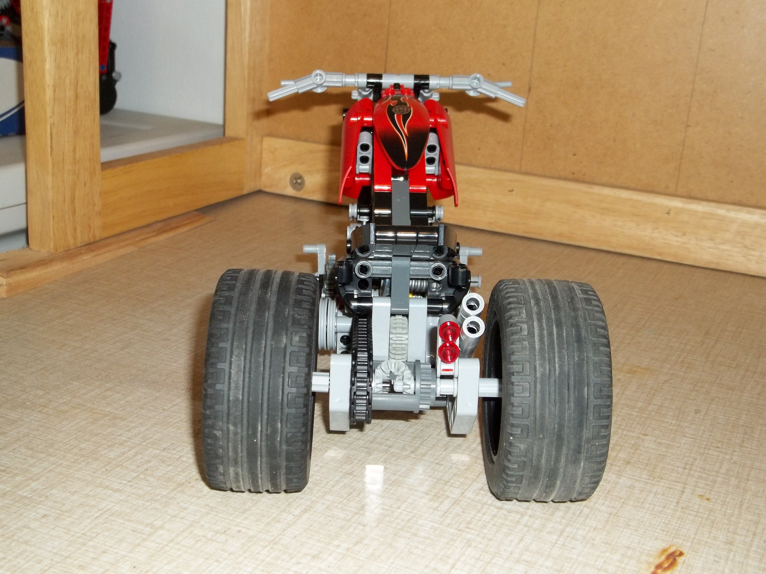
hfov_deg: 41.2
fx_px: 1018
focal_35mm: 46
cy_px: 287
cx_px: 383
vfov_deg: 31.5
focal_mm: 8.3
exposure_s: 1/40
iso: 160
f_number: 3.7
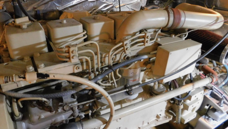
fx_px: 163
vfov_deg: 42.9
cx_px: 113
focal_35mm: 27
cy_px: 57
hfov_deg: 69.8
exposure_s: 1/5
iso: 800
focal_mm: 4
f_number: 3
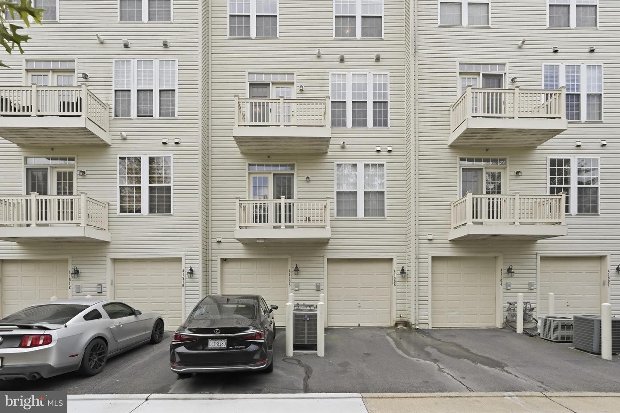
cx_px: 310
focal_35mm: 16
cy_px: 206
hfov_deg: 96.7
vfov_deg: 73.7
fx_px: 276
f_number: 8
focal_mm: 16
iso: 400
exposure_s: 1/640
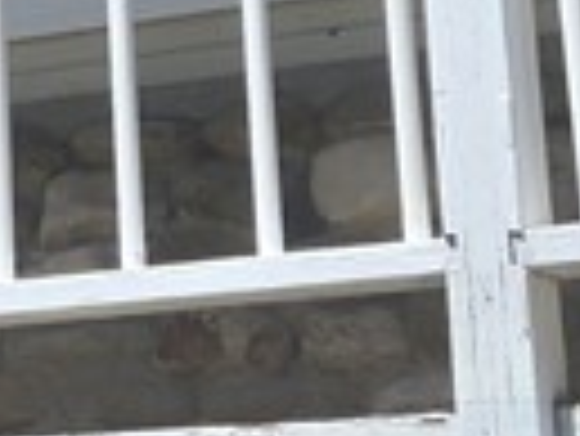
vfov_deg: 7.7
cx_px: -364
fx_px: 3052
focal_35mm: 182
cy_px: -539
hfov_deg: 10.4
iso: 25
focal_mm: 5.4
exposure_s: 1/2186
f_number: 1.8
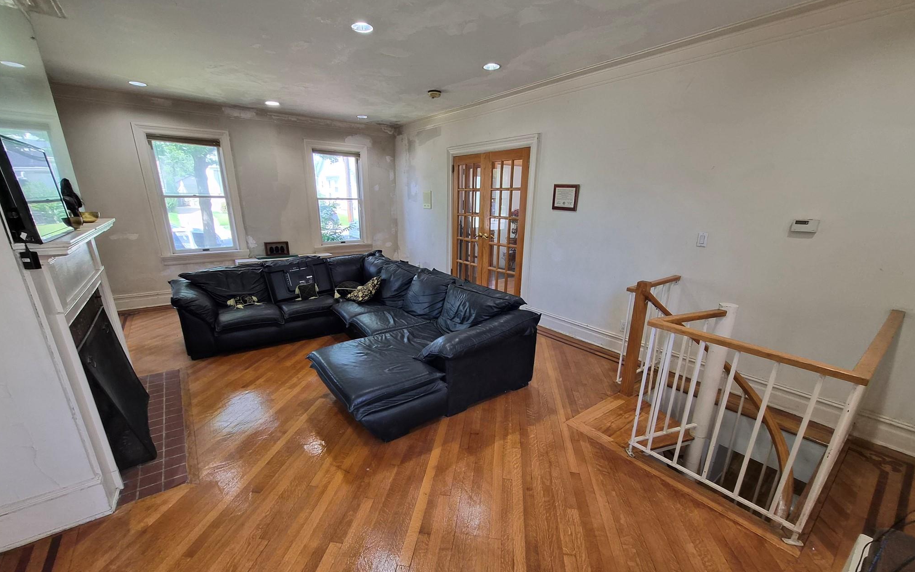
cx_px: 460
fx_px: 349
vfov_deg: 78.4
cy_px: 316
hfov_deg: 105.3
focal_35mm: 14
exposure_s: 1/60
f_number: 2.2
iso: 160
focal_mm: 1.7
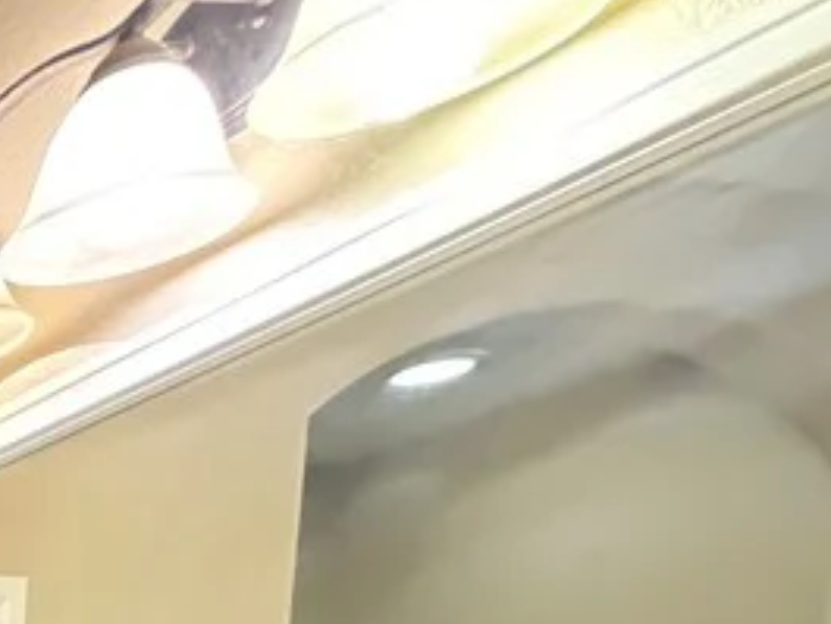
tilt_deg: -9.8
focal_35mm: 54
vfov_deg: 20.1
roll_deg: +1.4
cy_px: 1107
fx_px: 1297
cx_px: -724
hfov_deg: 21.0
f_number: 2.2
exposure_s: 1/60
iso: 1250
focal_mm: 2.22
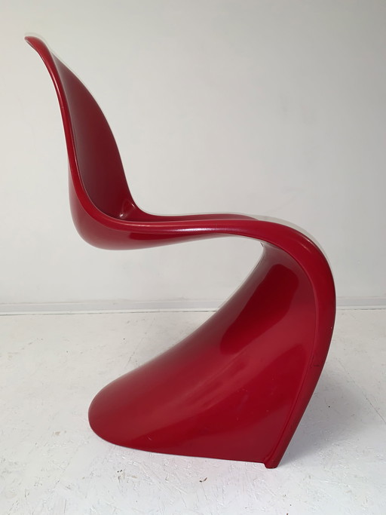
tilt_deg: -6.6
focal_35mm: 26
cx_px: 193
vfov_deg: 67.3
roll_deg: +3.4
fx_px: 387
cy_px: 258
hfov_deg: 53.0
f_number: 1.8
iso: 25
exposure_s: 1/24
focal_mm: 4.25
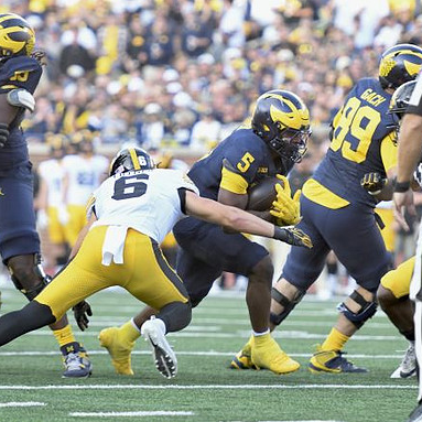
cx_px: 280
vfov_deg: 5.2
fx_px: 4648
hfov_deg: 5.2
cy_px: 212
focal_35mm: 337
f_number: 2.8
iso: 800
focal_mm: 175
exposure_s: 1/1000
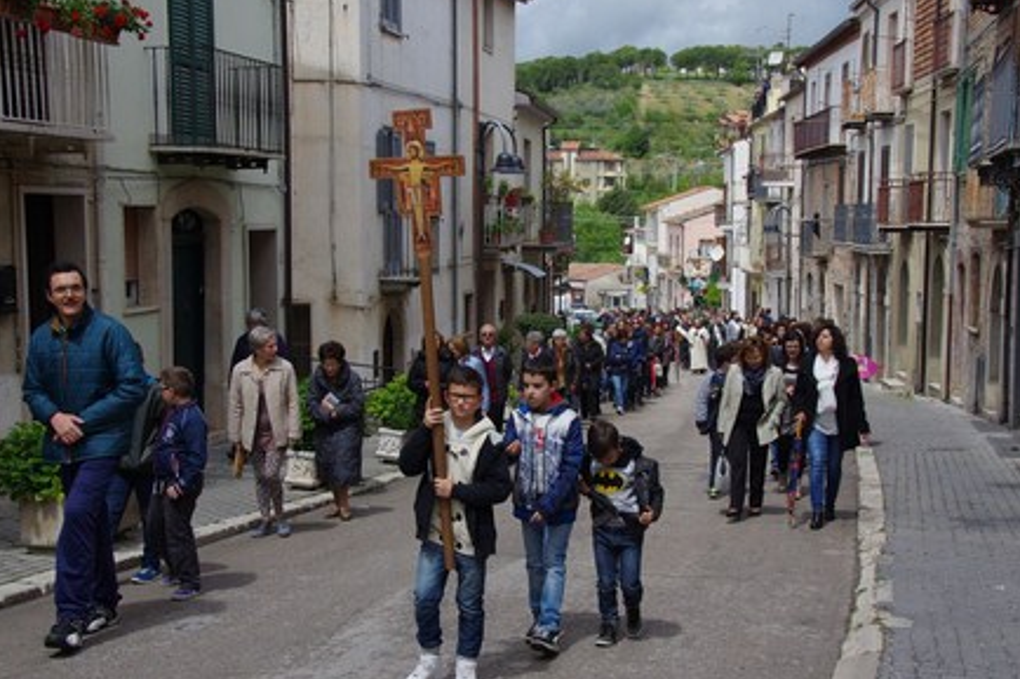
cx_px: 524
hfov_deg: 37.5
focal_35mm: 53
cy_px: 361
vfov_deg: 25.5
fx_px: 1501
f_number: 10
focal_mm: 31
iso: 200
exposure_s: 1/250
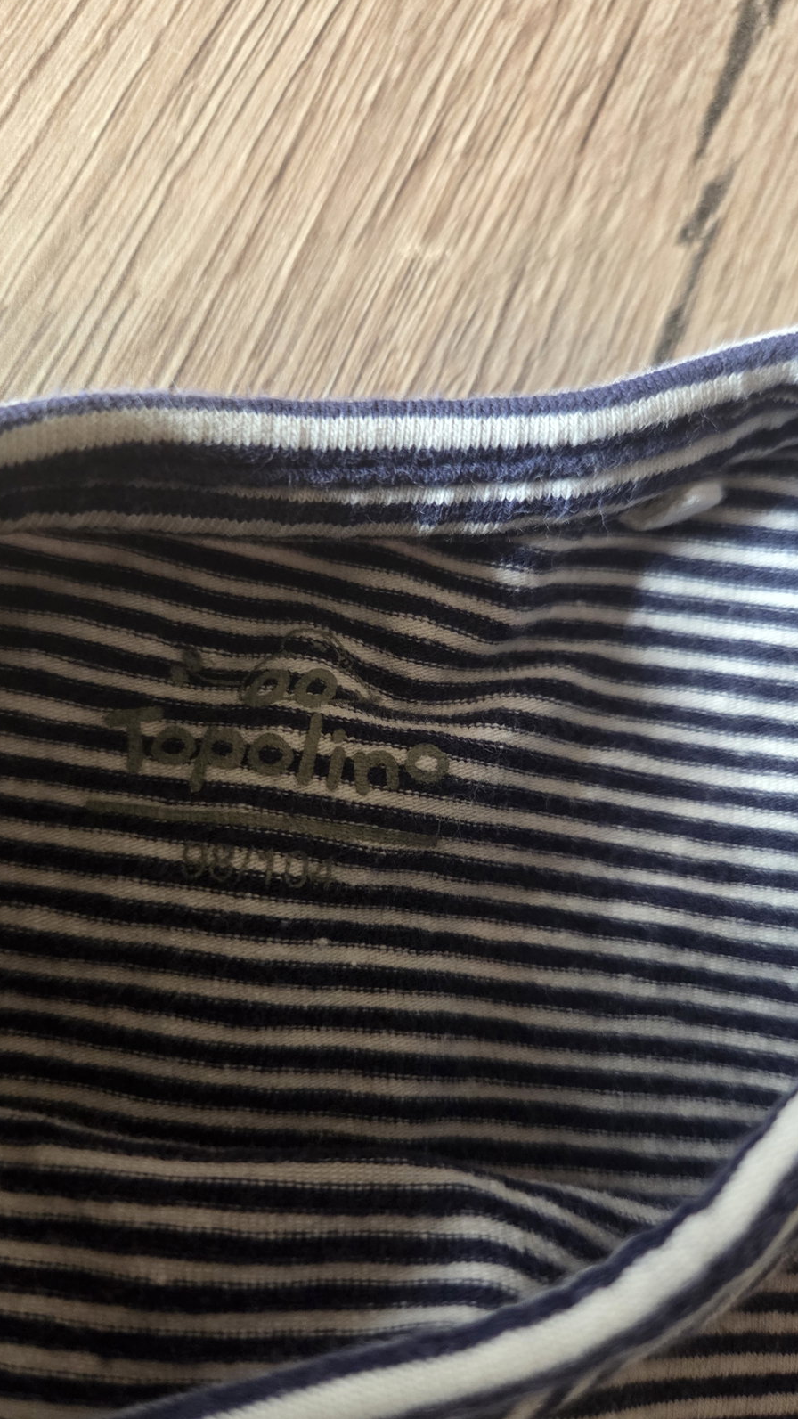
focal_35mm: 26
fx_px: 978
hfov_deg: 44.3
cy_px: 718
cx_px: 361
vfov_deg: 71.9
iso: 1250
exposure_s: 1/100
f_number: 1.8
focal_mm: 5.4
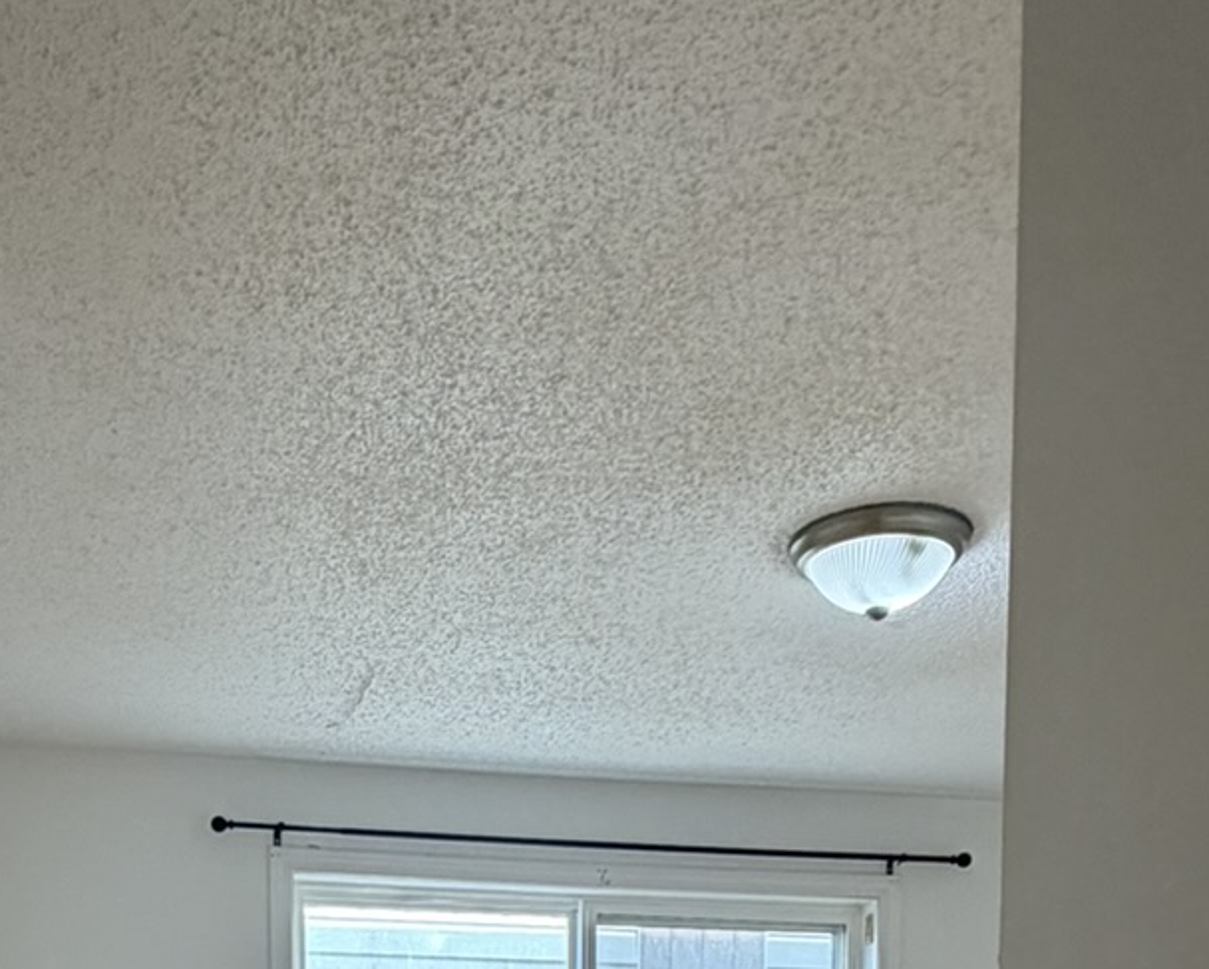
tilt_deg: -4.4
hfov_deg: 39.8
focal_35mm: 46
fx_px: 1647
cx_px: 388
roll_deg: -0.4
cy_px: 1325
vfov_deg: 26.6
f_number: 2.2
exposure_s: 1/120
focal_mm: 2.22
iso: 160
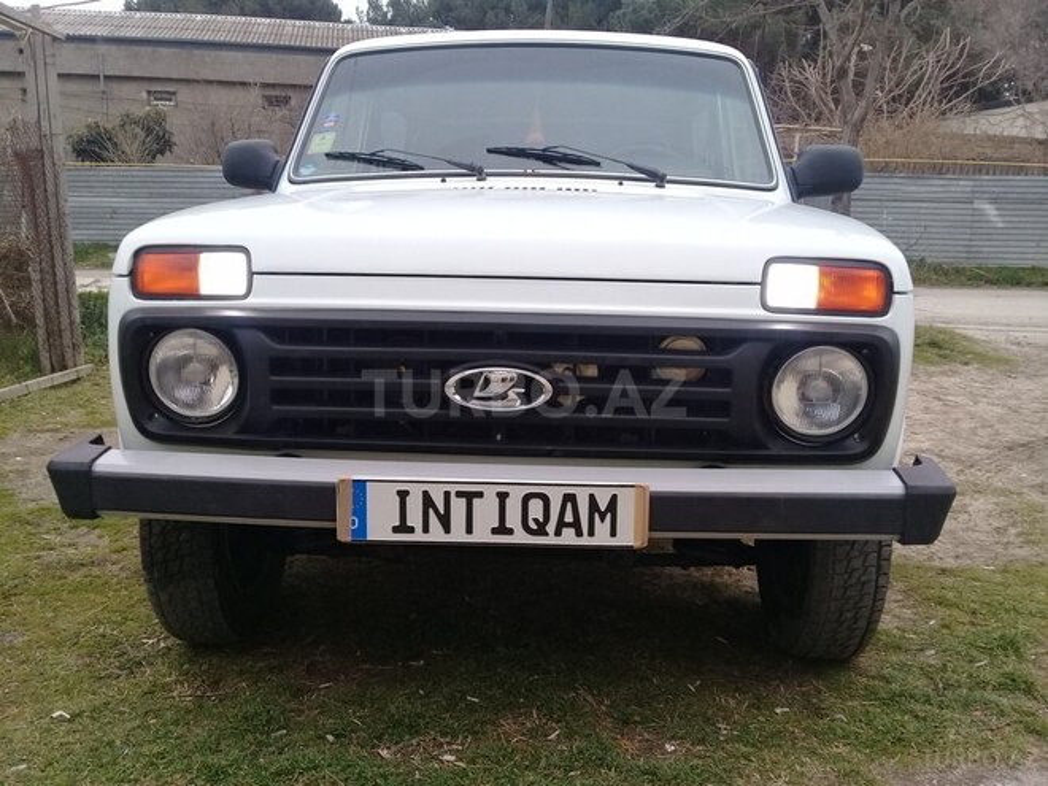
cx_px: 524
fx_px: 939
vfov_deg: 45.4
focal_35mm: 31
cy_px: 393
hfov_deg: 58.4
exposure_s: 1/50
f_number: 2.2
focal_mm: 3.3
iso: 64
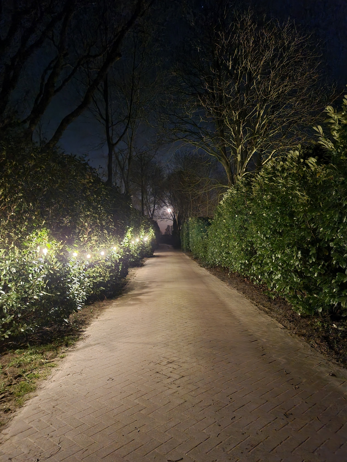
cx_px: 174
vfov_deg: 67.3
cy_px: 231
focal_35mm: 26
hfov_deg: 53.1
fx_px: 348
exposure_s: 1/8
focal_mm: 5.4
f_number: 1.8
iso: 1600
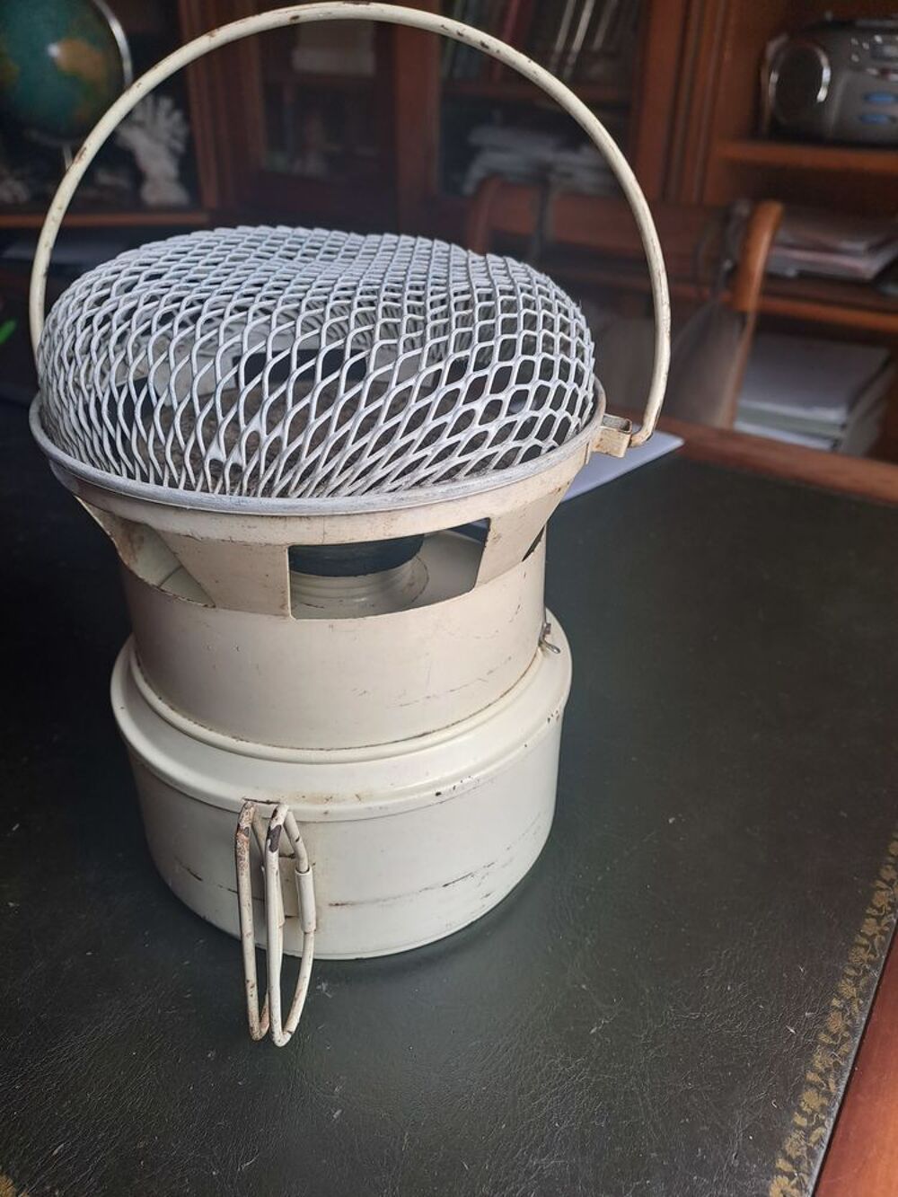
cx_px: 449
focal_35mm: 25
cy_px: 598
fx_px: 865
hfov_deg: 54.9
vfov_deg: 69.4
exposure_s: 1/60
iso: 50
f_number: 1.8
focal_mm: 4.65
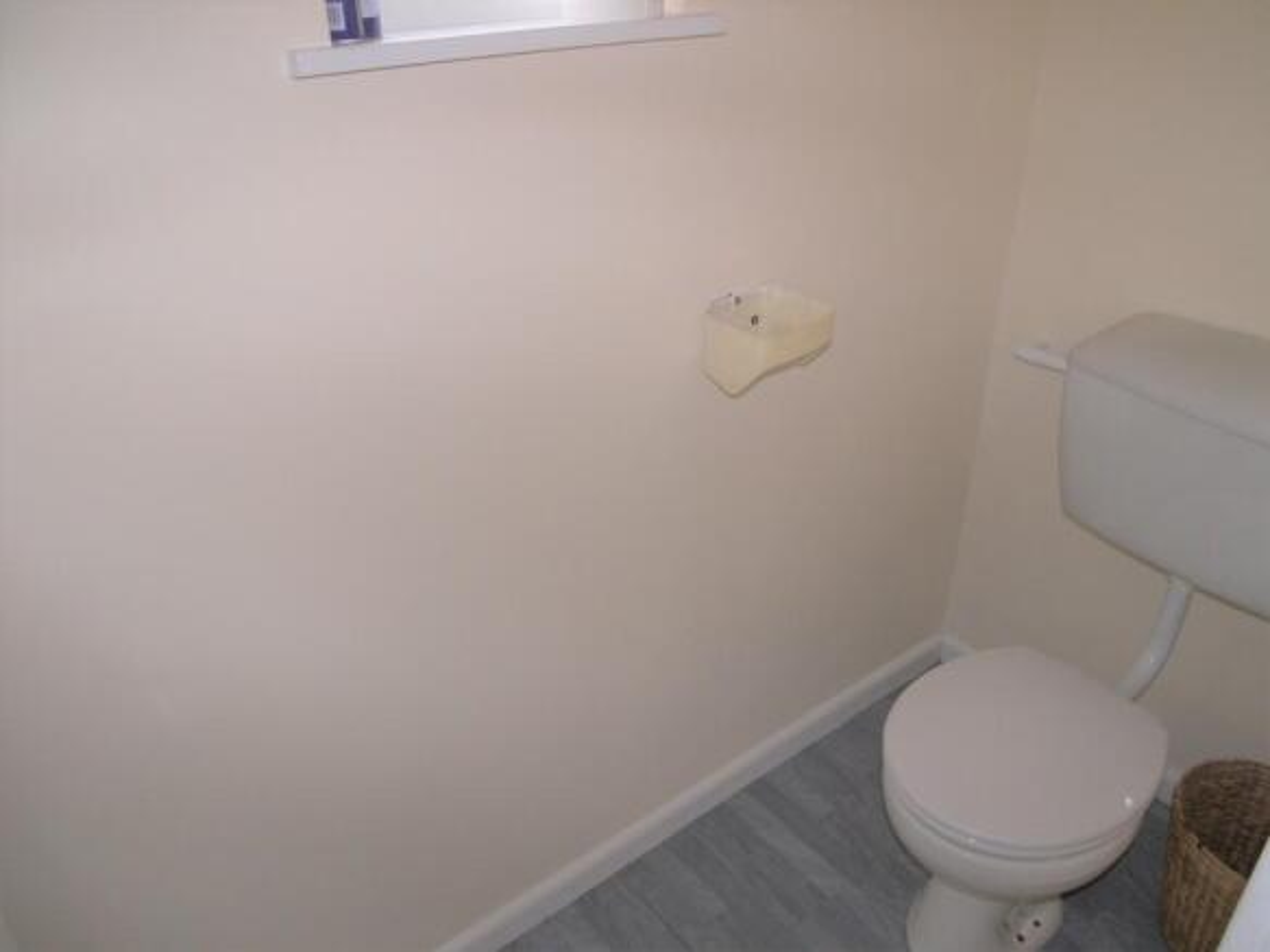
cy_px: 476
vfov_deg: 46.8
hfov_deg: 60.0
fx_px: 1100
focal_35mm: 30
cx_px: 635
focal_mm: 6.3
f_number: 3.2
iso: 100
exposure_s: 1/30
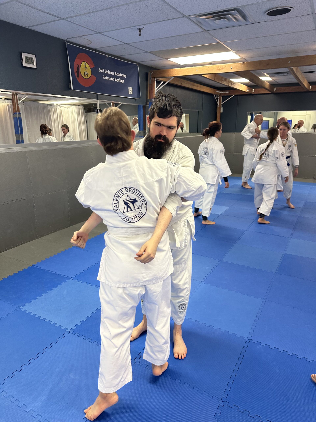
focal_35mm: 24
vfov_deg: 71.6
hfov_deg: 56.8
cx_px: 158
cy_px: 211
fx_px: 292
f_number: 1.78
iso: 125
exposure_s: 1/60
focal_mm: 6.86
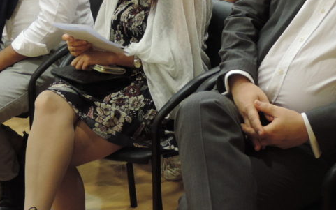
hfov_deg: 21.4
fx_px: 889
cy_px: -52
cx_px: 145
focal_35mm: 97
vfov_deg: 13.1
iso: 400
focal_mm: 7.6
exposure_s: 1/15
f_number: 3.4
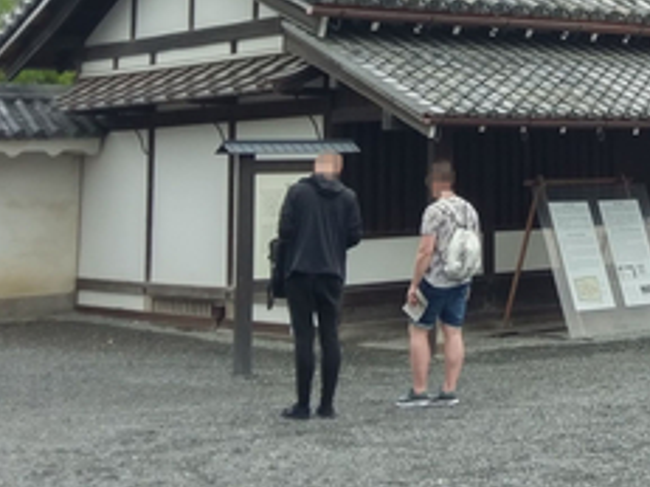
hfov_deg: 20.7
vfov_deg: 16.0
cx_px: 720
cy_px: -37
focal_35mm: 90
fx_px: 1689
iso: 100
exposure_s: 1/873
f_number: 1.8
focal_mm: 4.58
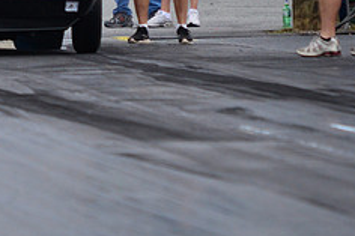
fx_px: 6888
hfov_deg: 3.0
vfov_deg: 2.0
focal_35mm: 699
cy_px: -33
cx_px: 20
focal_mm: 190
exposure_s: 1/1600
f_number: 5.6
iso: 1000
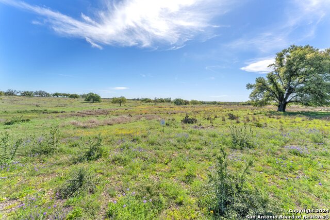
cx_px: 165
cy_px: 110
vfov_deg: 81.2
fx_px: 128
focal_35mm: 14
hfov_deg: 104.2
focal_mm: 14
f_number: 14
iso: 125
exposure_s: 1/200
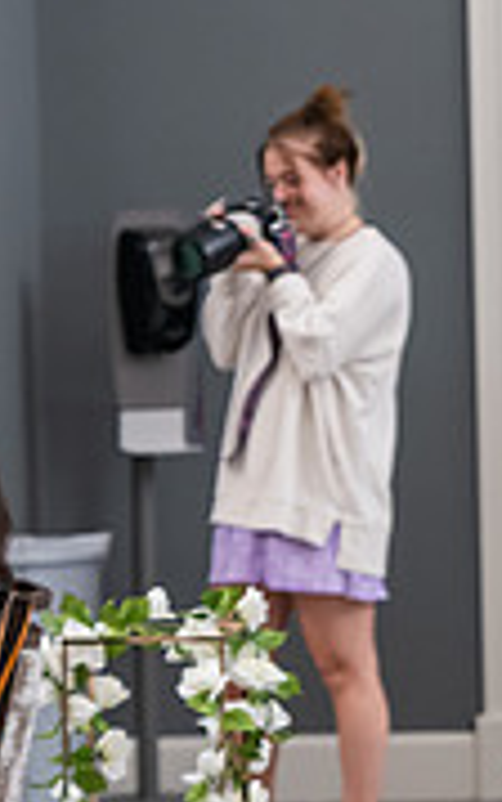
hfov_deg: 3.2
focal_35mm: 404
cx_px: 708
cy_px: 540
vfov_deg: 5.2
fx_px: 8836
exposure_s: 1/200
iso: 1600
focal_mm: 122
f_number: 3.5
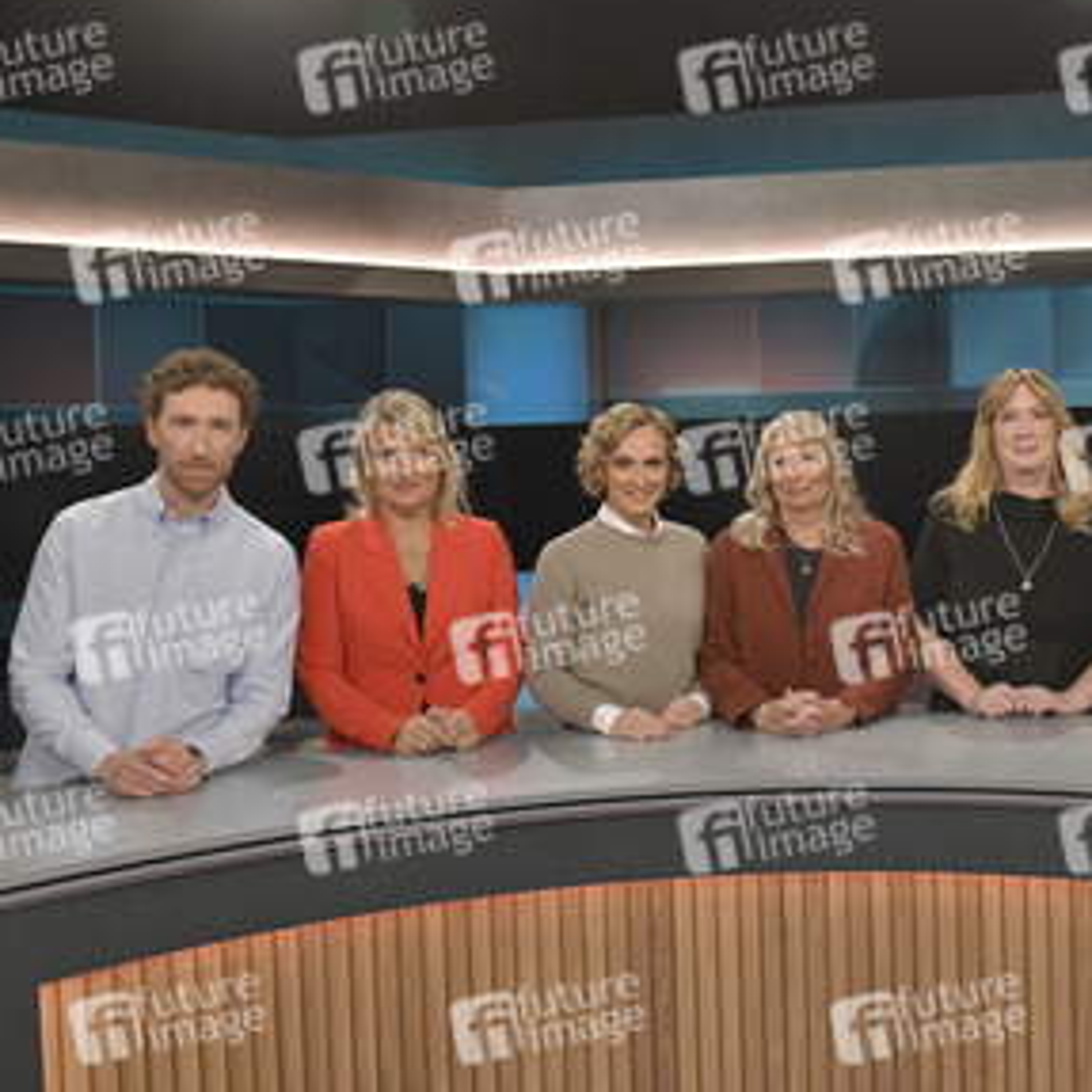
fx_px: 1142
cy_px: 544
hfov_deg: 49.0
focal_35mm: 32
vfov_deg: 51.1
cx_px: 828
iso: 2500
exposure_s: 1/200
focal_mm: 24
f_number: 5.6
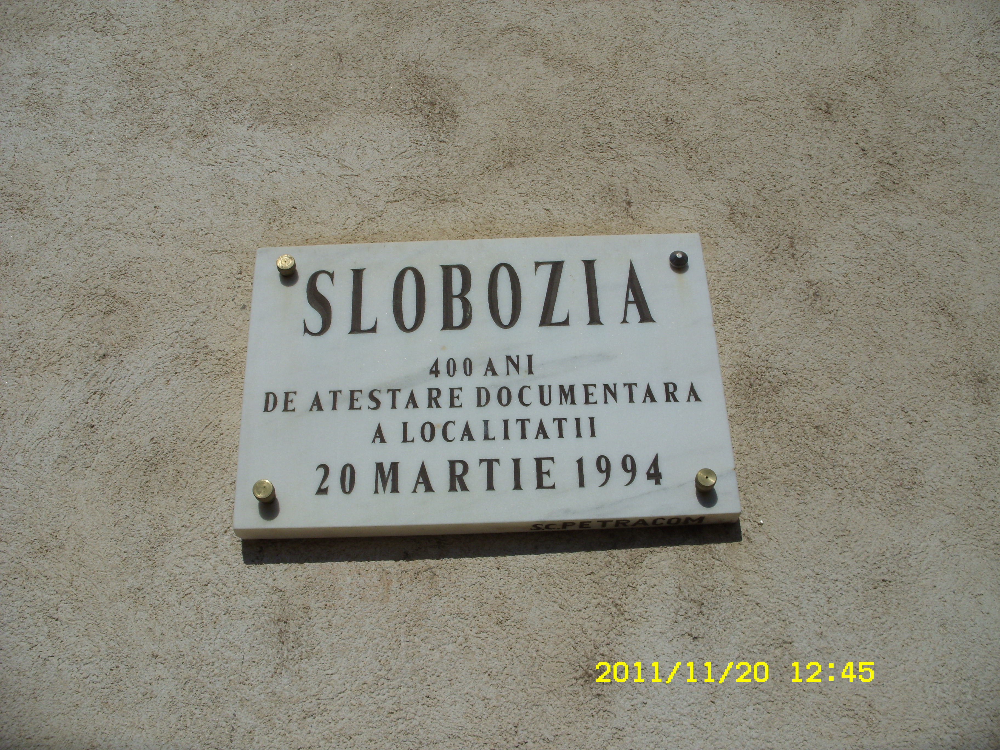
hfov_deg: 49.0
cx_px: 500
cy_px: 375
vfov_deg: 37.7
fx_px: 1098
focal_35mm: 38
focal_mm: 6.3
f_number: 4.9
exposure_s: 1/2000
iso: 50
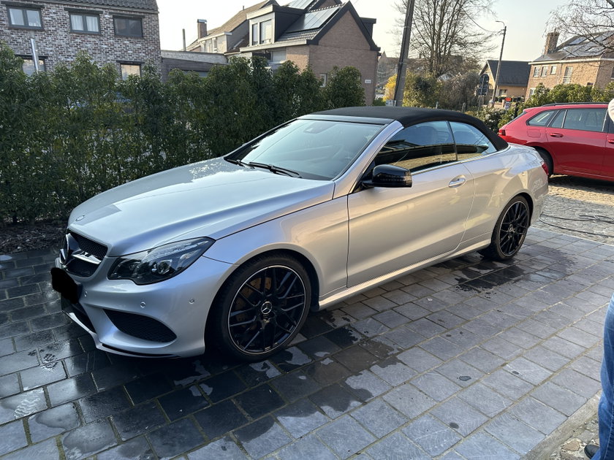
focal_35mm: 24
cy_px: 230
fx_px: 426
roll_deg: -1.9
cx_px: 307
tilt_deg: -18.0
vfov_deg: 56.8
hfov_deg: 71.6
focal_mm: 6.86
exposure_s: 1/1029
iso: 80
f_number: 1.78
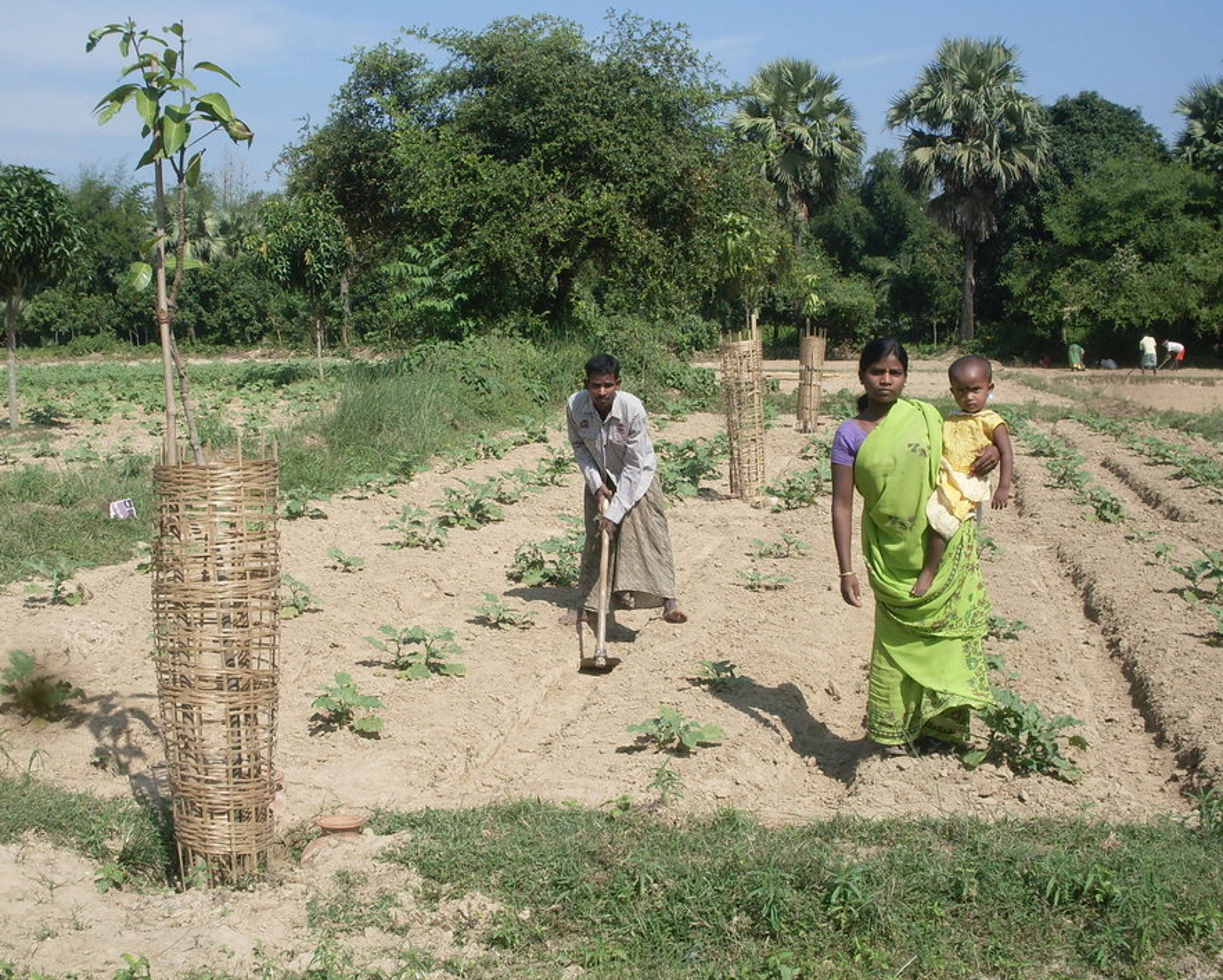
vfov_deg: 34.9
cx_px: 605
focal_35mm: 43
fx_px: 1557
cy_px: 469
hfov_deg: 42.9
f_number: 8.4
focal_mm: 6.3
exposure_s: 1/180
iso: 80
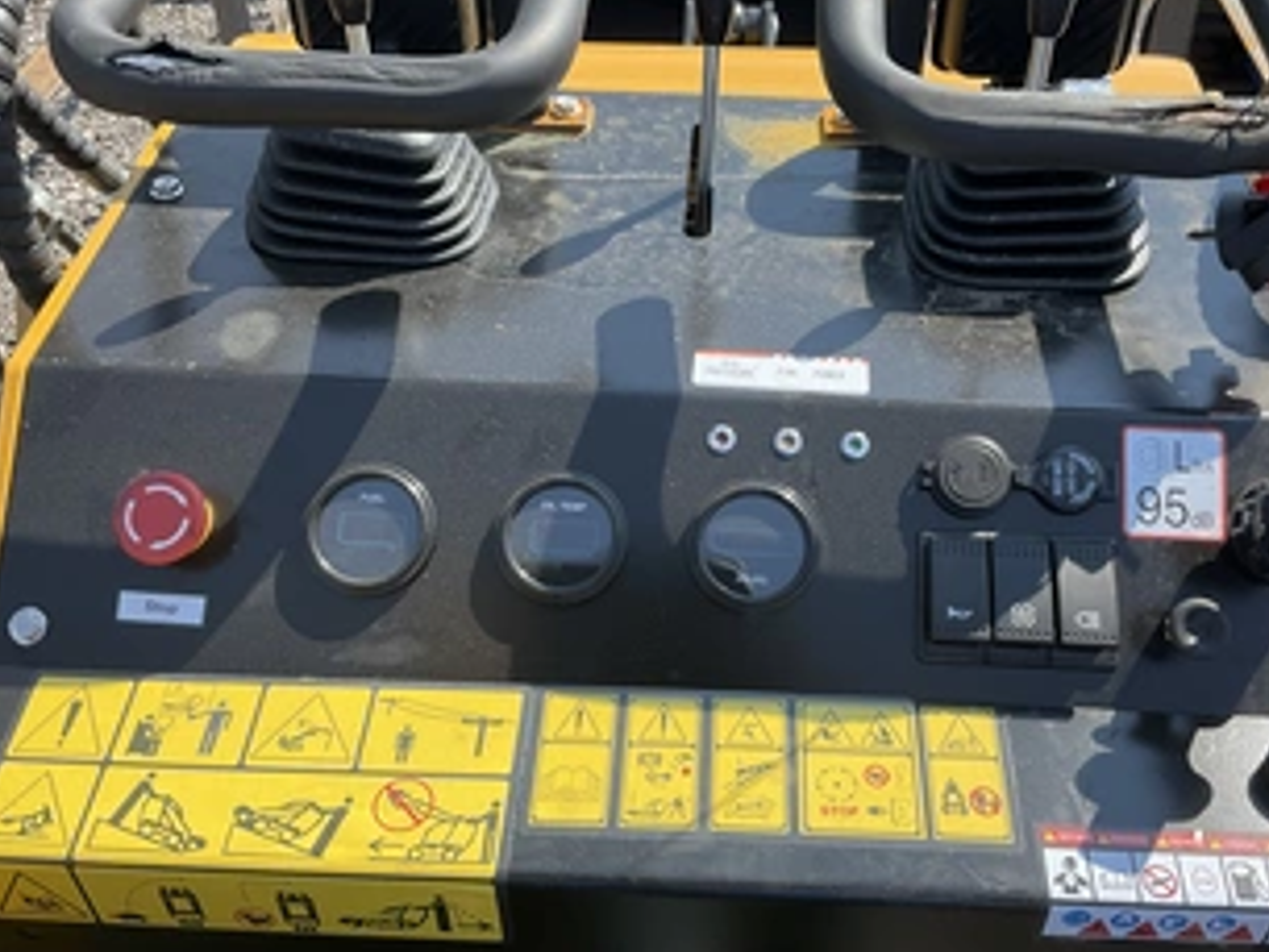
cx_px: 695
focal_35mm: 38
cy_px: 432
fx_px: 1394
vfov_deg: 37.7
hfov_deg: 48.9
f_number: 1.8
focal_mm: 3
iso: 25
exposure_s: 1/749
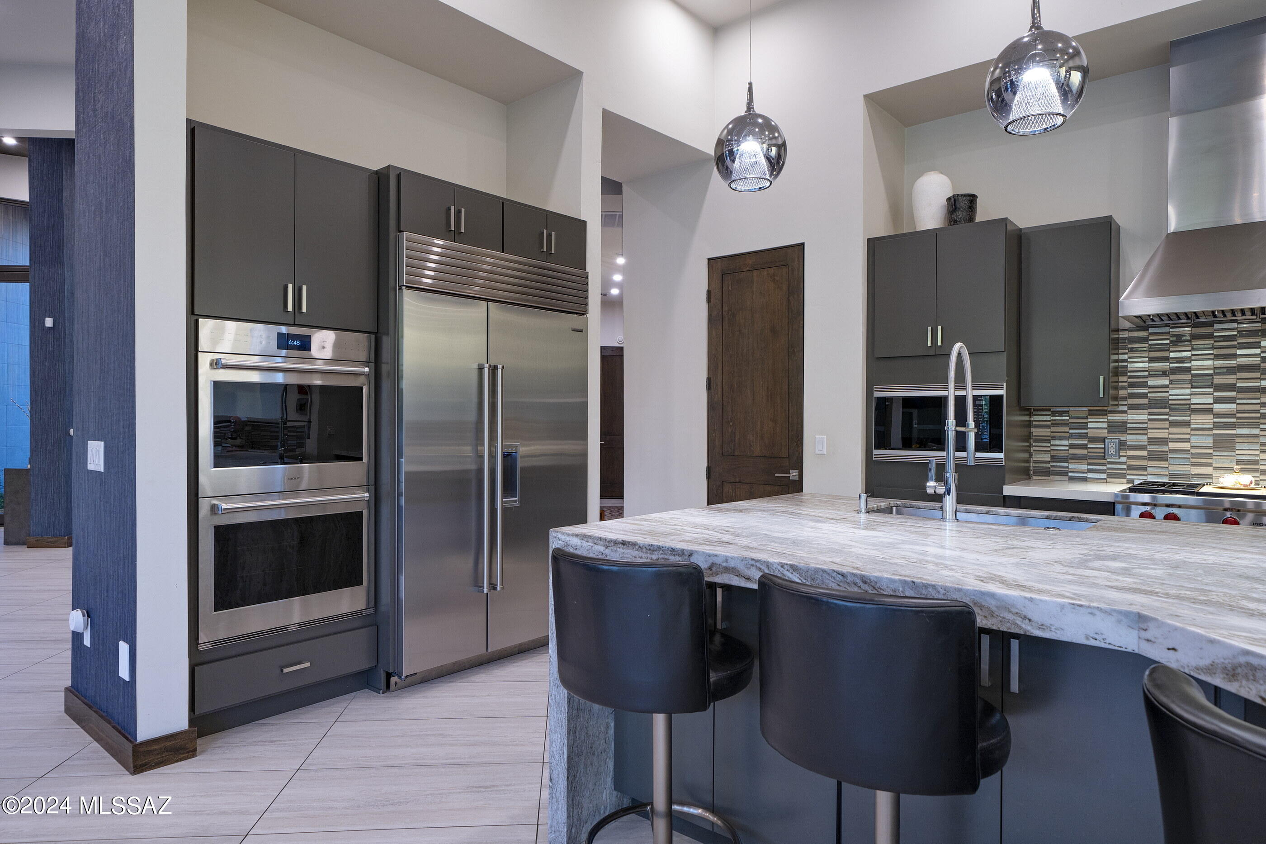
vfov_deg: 59.5
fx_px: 738
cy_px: 422
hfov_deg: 81.2
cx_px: 633
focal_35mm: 21
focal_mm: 21
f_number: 7.1
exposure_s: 1/4
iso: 200
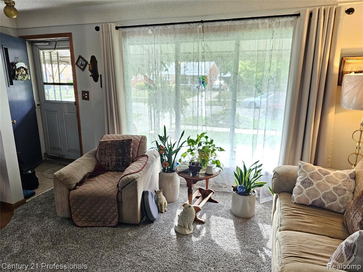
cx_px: 182
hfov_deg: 73.9
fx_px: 241
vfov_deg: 58.9
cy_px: 136
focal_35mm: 23
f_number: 1.7
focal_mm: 6.3
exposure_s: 1/120
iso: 500
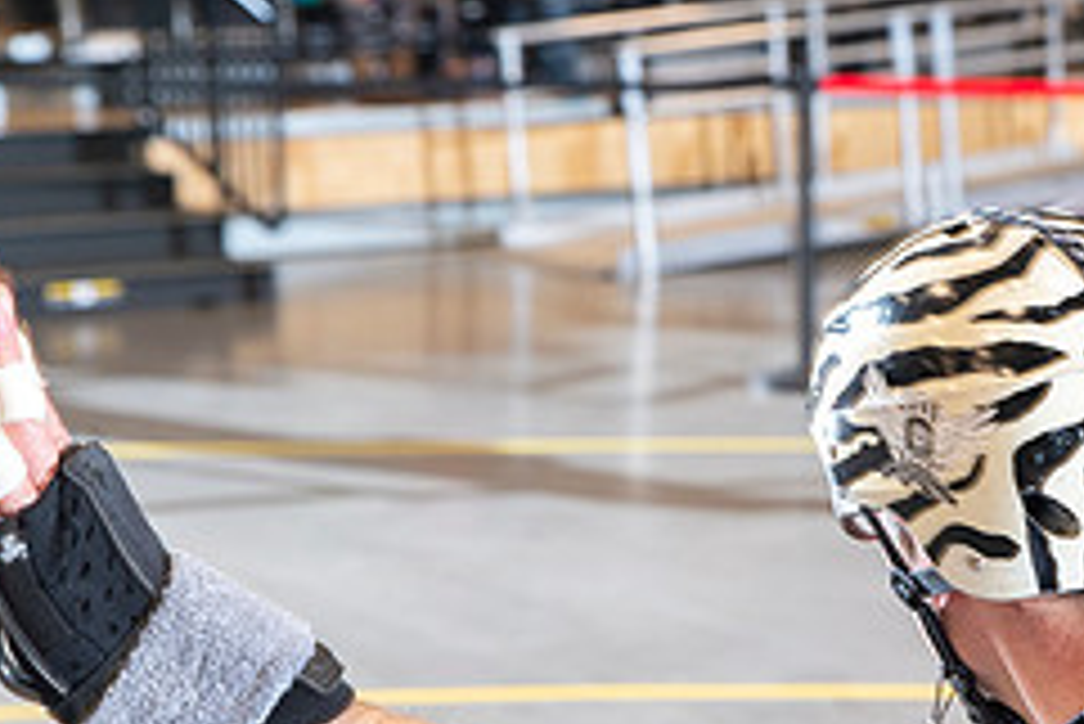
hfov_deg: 16.2
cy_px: 569
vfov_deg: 11.0
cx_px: 949
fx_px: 3766
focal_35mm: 125
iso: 640
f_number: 5.6
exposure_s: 1/160
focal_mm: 52
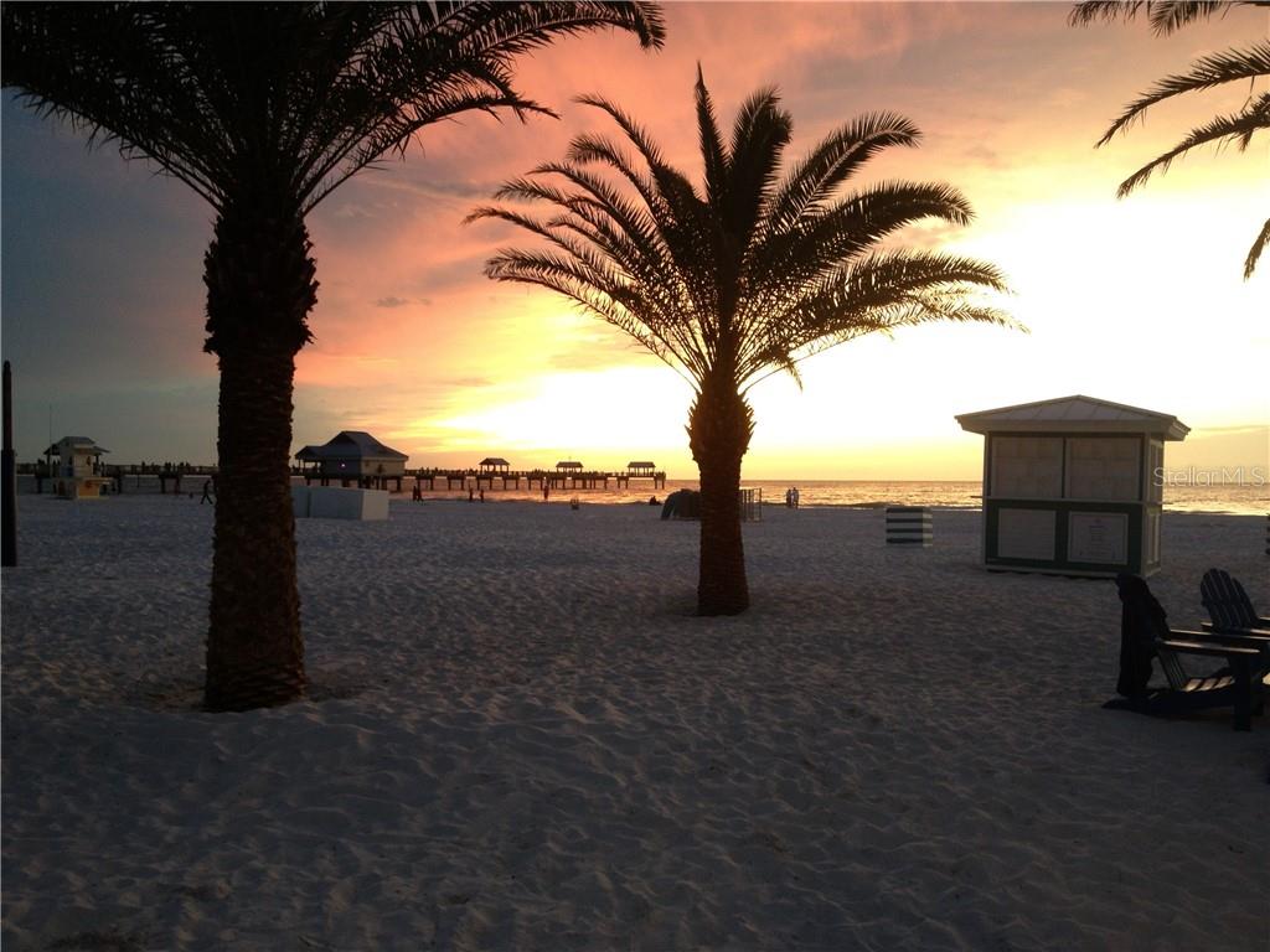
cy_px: 476
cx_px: 635
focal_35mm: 35
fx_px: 1284
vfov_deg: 40.7
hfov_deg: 52.6
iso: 80
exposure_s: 1/40
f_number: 2.4
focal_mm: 4.28
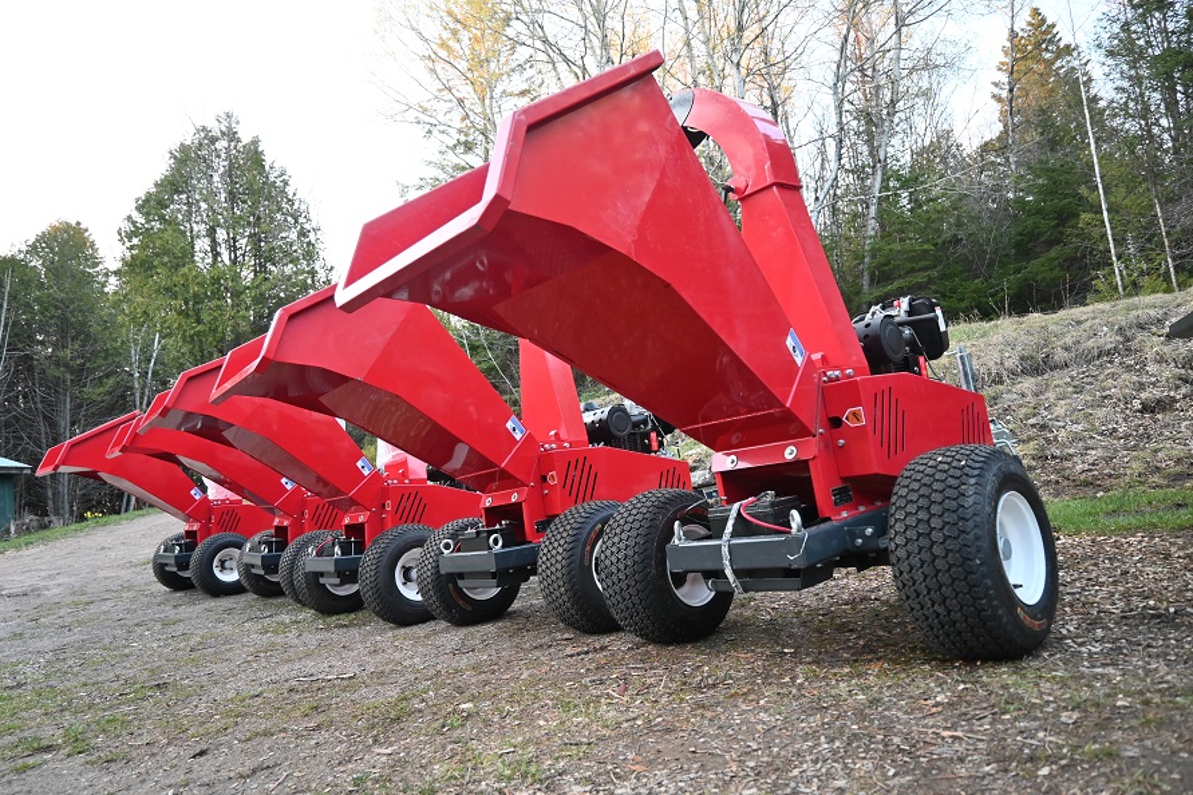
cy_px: 398
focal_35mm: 24
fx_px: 795
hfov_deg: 73.7
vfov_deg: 53.1
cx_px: 596
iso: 1400
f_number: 3.5
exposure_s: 1/125
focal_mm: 16
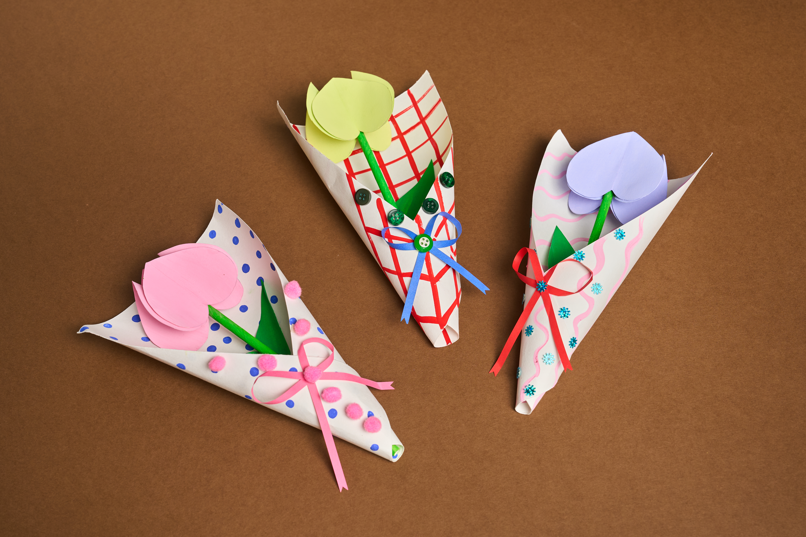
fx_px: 1097
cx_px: 414
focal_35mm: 49
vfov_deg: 27.5
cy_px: 260
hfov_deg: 40.3
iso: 100
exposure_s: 1/100
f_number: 8
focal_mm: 47
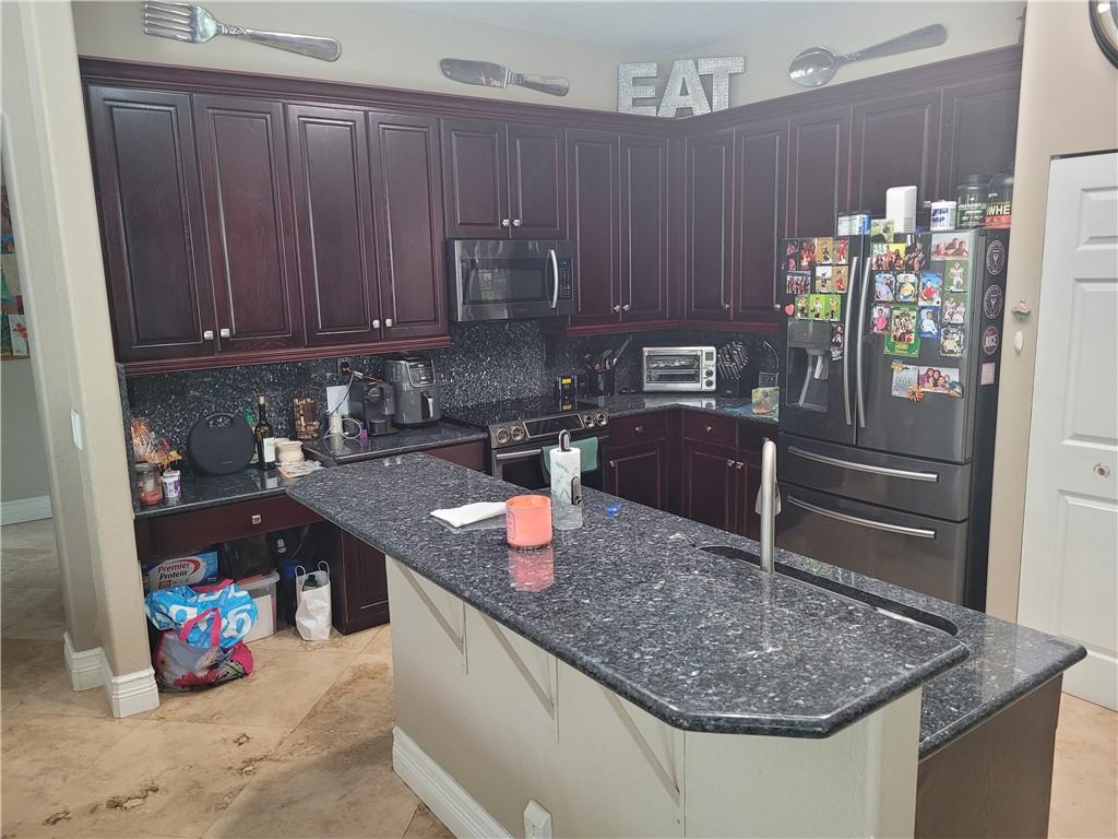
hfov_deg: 67.3
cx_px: 559
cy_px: 420
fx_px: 840
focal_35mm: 26
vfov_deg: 53.1
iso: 160
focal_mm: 5.4
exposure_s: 1/40
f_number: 1.8
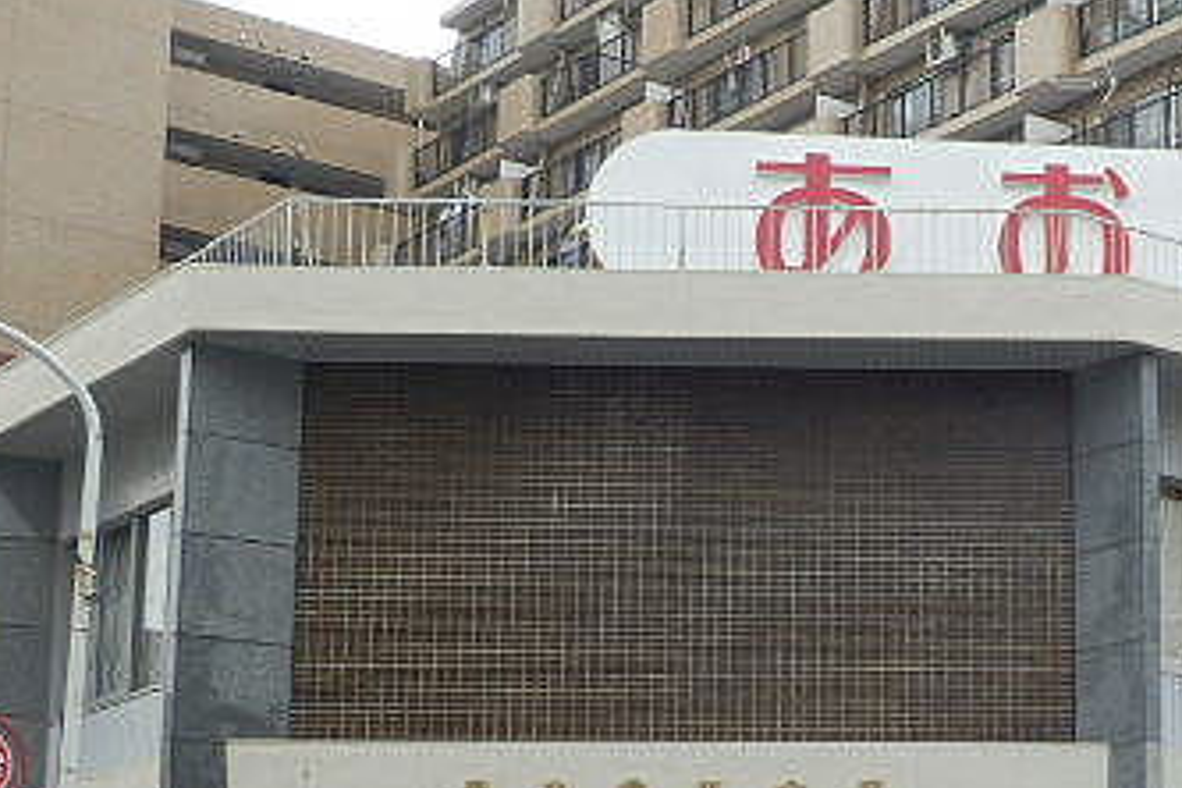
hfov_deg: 19.7
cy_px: 671
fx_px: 3349
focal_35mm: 102
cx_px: 1033
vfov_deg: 13.3
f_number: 4.4
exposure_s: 1/250
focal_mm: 9.1
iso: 80
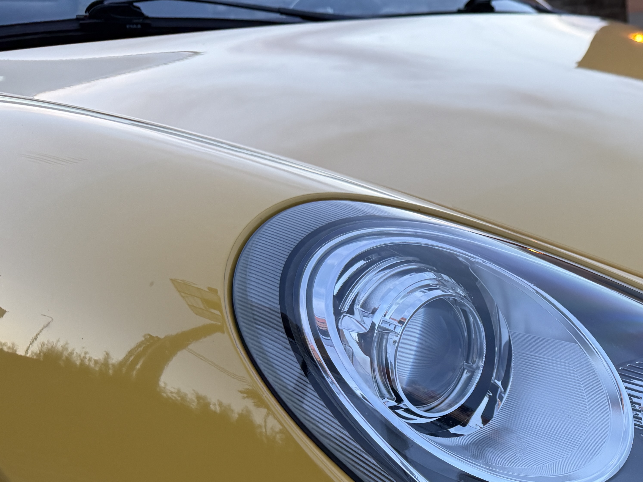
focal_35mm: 46
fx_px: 854
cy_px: 458
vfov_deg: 29.8
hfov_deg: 38.0
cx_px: 599
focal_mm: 6.76
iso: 125
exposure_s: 1/121
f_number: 1.78
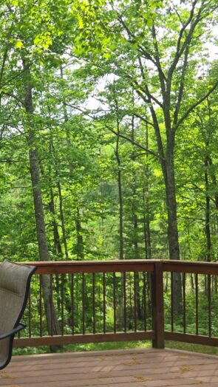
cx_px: -55
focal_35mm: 51
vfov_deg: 40.5
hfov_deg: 21.5
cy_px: 211
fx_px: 524
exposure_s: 1/269
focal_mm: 5.4
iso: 25
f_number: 1.8
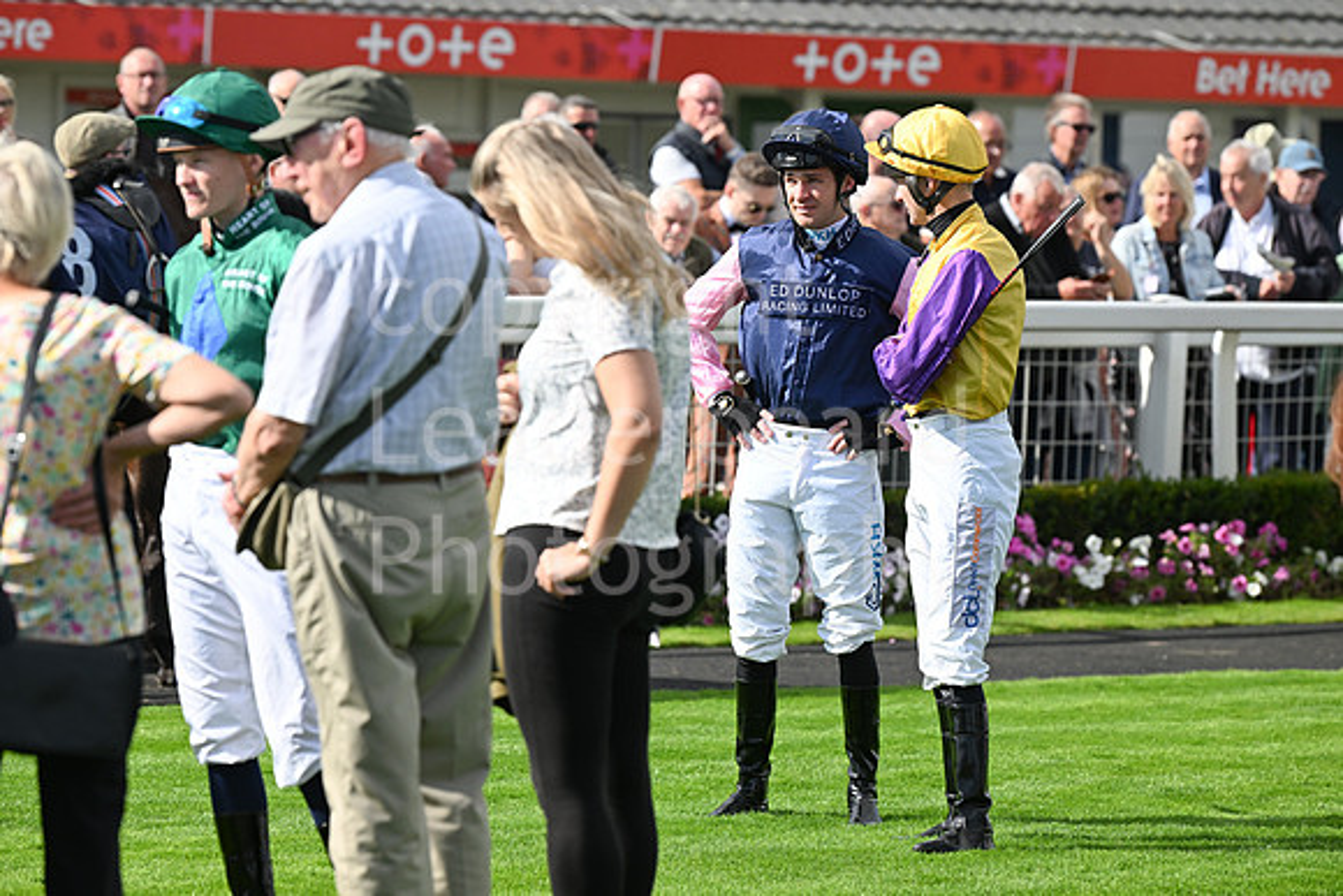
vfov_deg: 6.9
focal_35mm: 200
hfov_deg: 10.3
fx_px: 7463
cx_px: 672
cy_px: 448
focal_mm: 200
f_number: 5
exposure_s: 1/5000
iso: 800
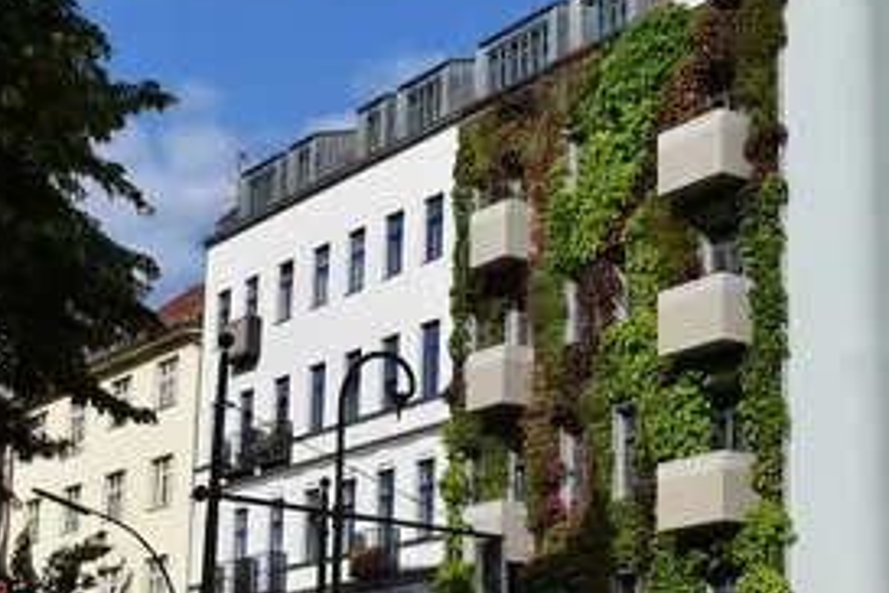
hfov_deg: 25.4
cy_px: 345
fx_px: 1951
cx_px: 645
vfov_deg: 17.3
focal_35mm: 79
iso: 200
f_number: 11
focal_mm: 24
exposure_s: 1/500
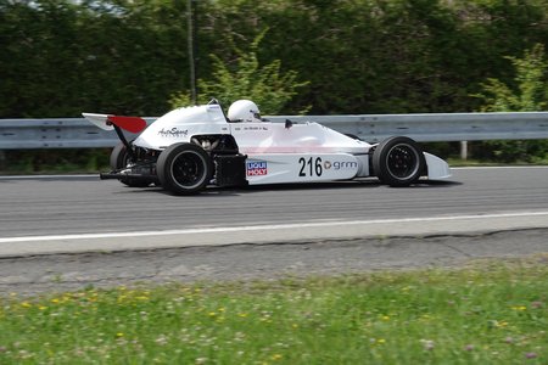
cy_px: 182
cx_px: 274
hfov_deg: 15.6
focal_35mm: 131
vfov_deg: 10.5
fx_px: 1994
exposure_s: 1/800
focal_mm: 47.94
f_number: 4
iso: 125
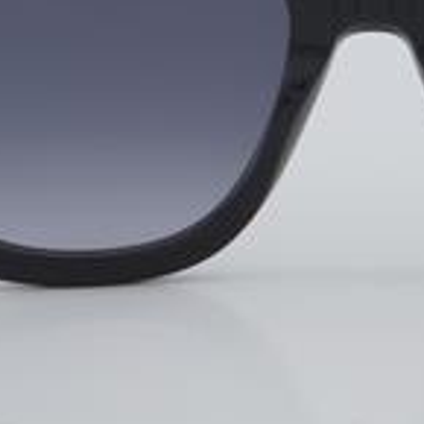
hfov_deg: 9.0
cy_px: 53
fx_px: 2677
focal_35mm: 193
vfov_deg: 9.0
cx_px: 374
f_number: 32
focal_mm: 55
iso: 100
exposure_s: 1/4
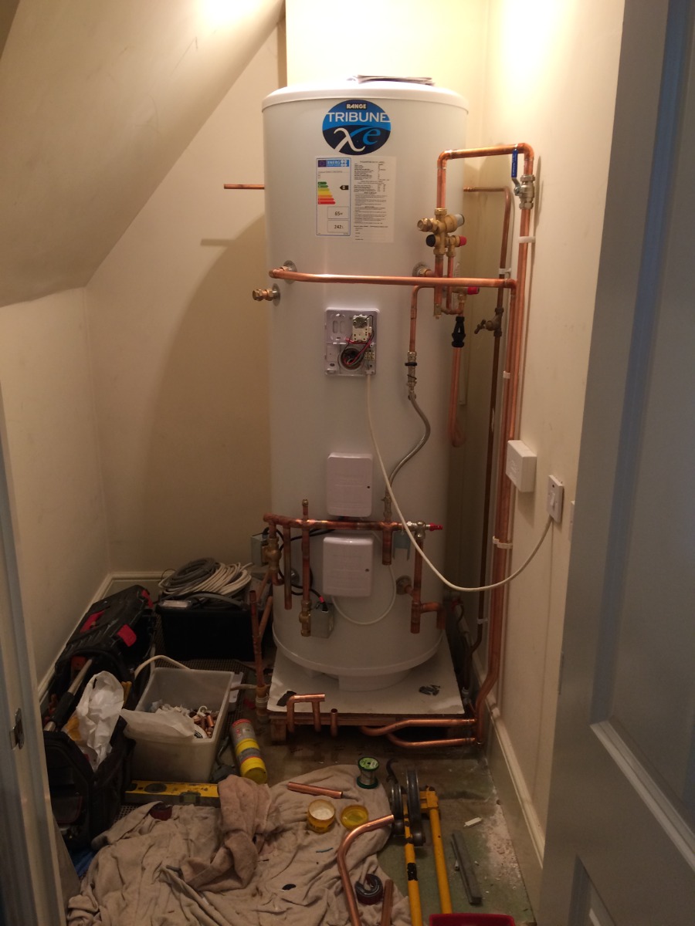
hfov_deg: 48.2
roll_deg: -1.6
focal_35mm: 29
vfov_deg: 61.7
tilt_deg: -20.3
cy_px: 463
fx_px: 776
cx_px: 348
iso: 100
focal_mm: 4.15
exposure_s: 1/33
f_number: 2.2
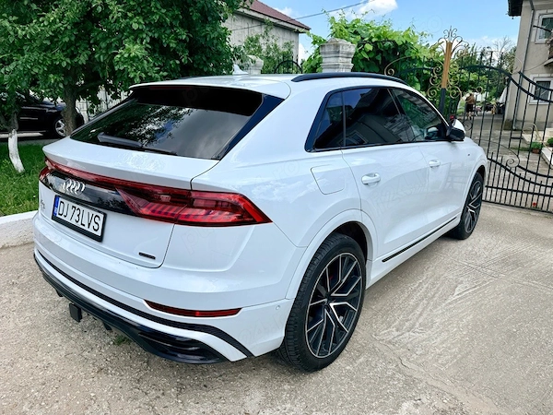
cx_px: 276
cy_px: 208
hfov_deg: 71.6
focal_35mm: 24
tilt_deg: -15.4
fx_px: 383
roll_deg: -0.3
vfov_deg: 56.8
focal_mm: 6.76
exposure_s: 1/4405
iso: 80
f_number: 1.78
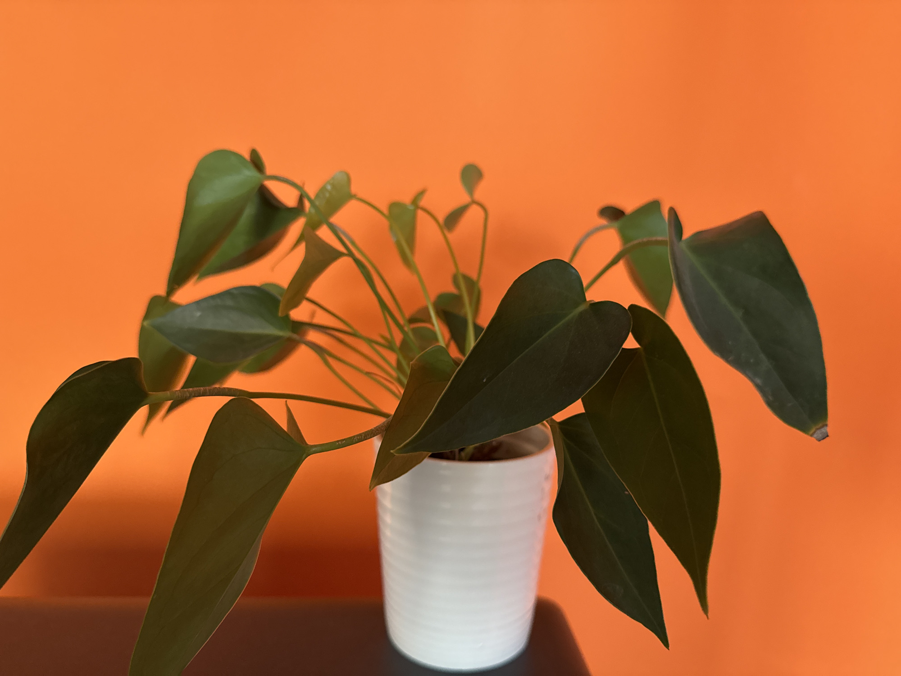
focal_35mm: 24
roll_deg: -1.1
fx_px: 625
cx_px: 450
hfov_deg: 71.6
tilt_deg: -9.5
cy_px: 338
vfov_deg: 56.8
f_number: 1.78
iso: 640
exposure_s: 1/60
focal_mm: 6.76
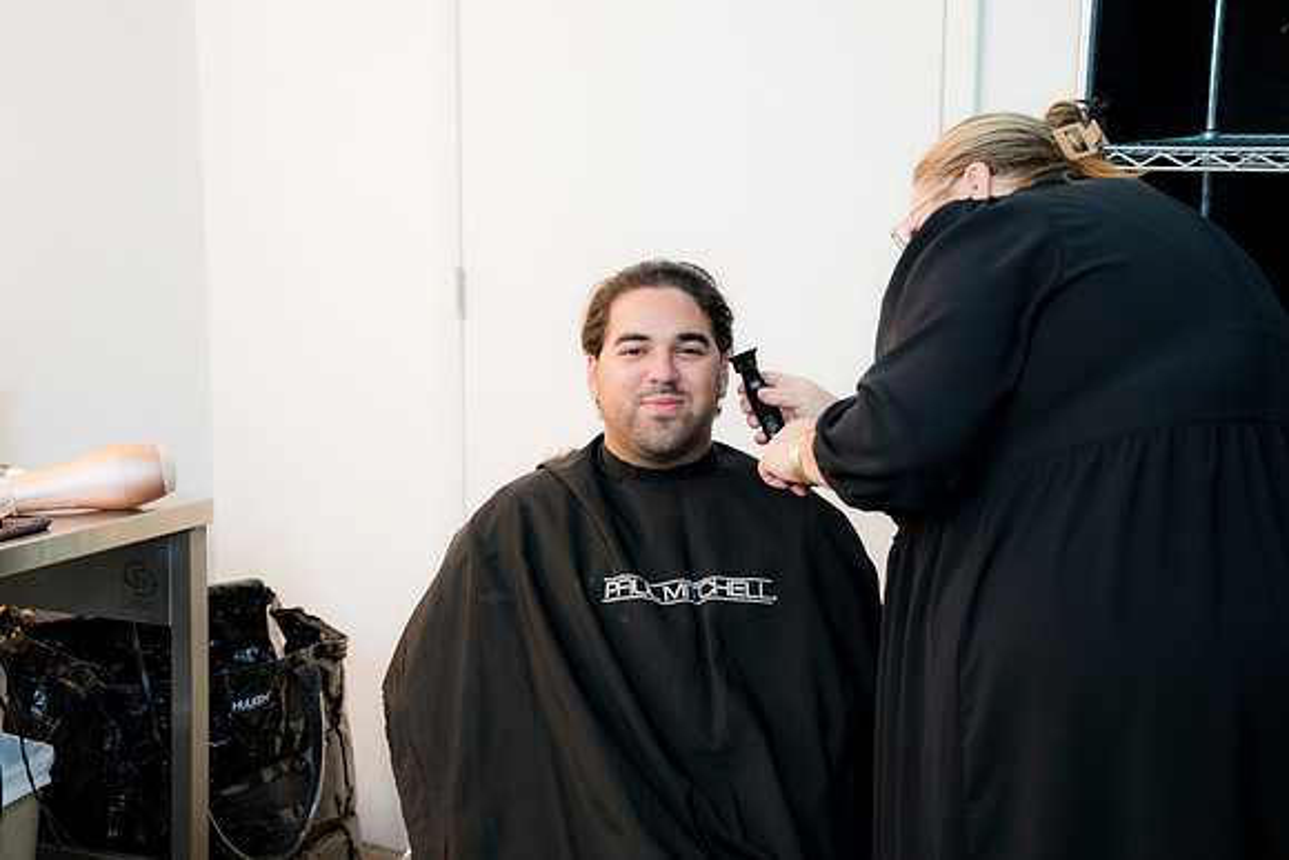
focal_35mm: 60
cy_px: 430
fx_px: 2149
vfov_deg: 22.6
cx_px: 644
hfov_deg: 33.4
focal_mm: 60
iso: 800
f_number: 3.5
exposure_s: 1/100
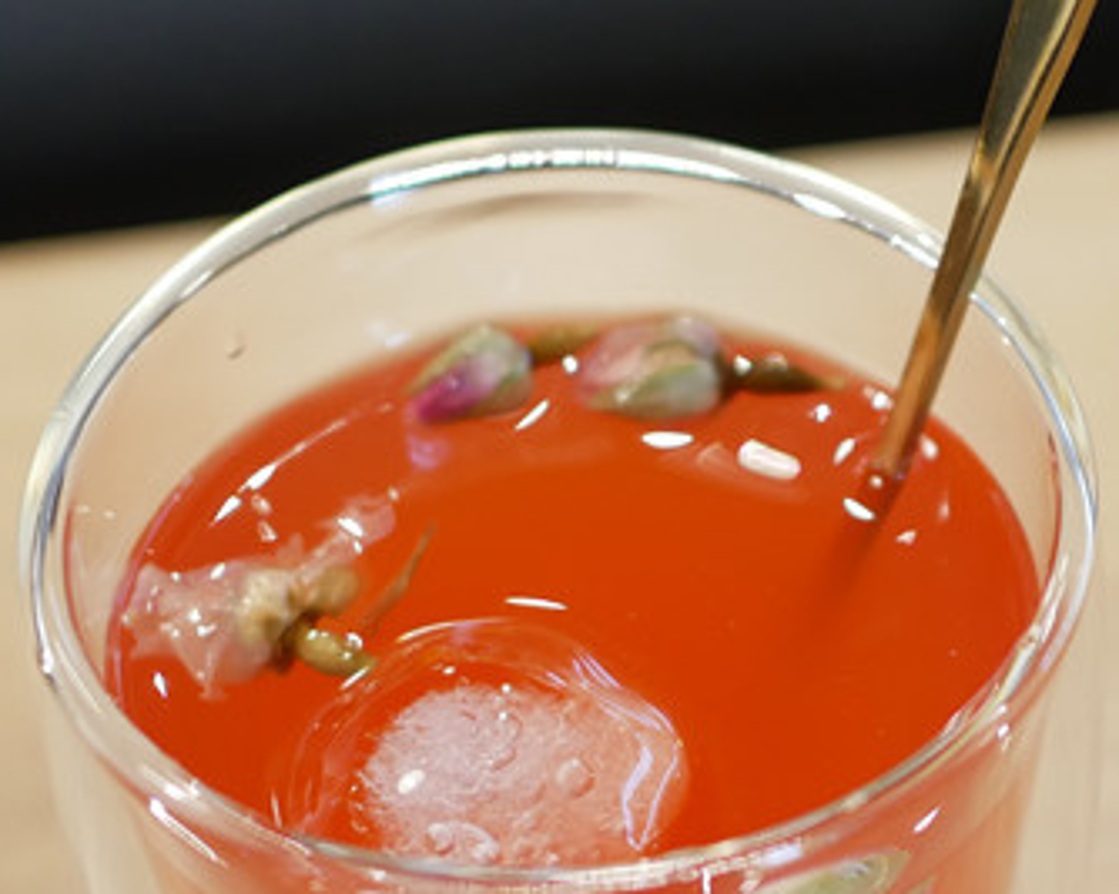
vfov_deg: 19.1
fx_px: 2616
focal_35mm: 79
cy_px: 778
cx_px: 794
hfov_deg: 24.0
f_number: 1.7
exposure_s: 1/60
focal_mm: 15
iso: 640
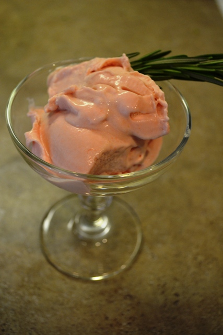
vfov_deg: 43.6
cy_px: 168
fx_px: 418
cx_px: 112
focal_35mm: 45
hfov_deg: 29.9
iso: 720
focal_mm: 30
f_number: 4.5
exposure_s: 1/60
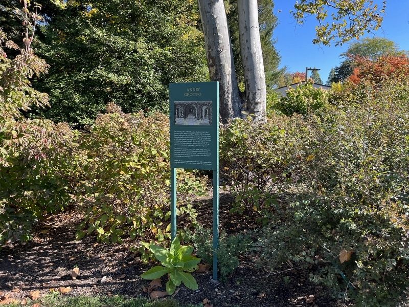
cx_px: 204
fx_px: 307
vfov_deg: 53.1
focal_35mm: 26
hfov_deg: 67.3
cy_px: 154
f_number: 1.6
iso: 50
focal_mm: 5.1
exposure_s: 1/631
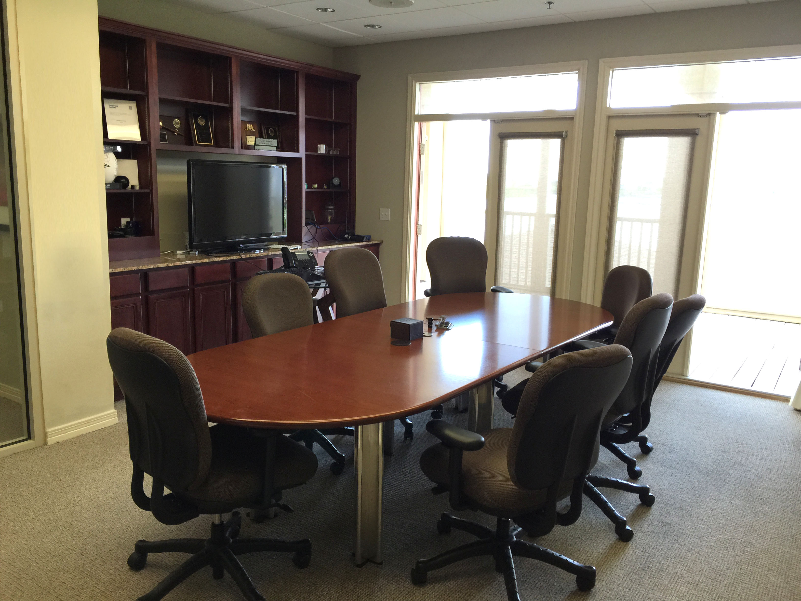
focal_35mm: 29
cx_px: 400
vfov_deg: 48.2
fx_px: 671
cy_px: 300
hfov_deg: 61.7
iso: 32
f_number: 2.2
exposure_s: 1/40
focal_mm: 4.15
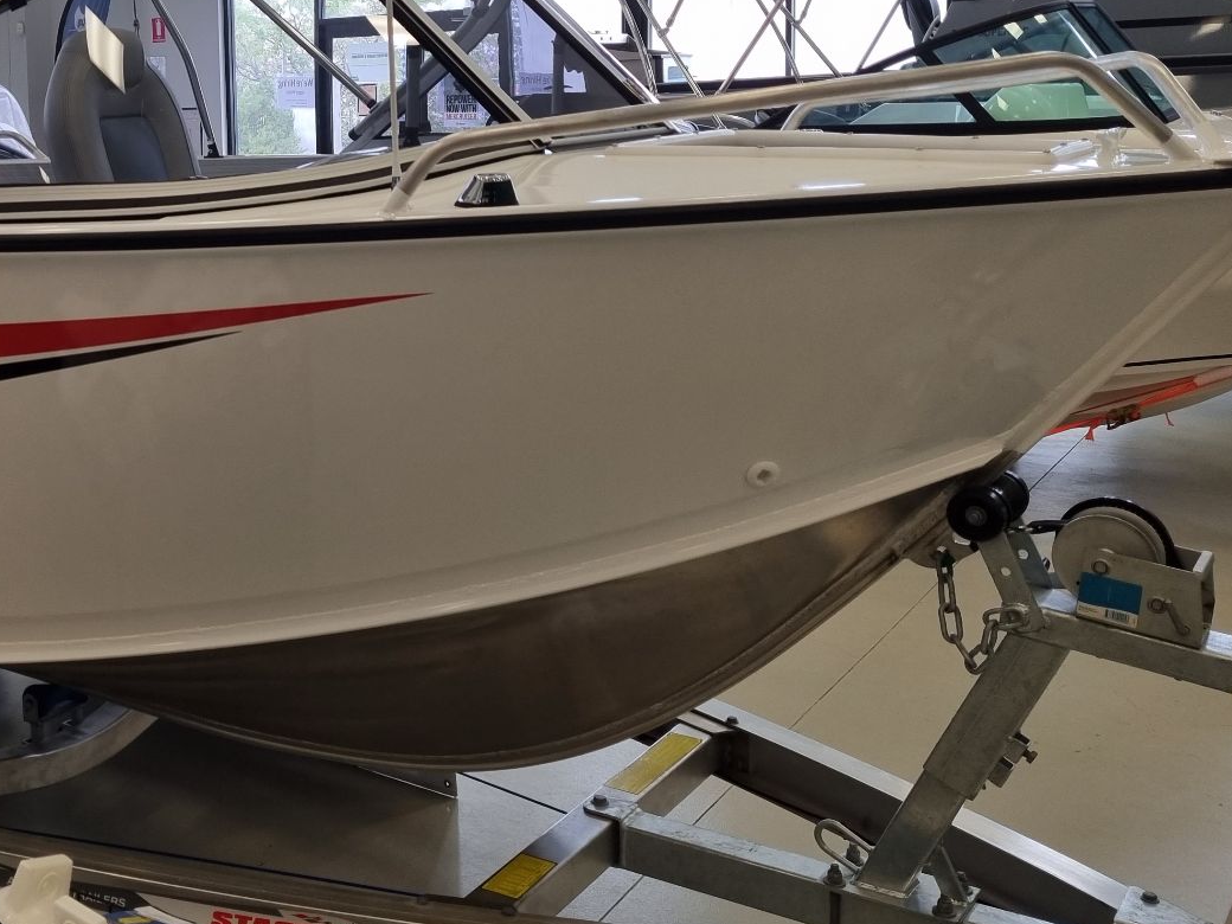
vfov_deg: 29.6
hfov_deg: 37.5
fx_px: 1708
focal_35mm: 48
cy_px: 193
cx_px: 160
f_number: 1.8
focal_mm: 5.4
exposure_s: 1/100
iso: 64
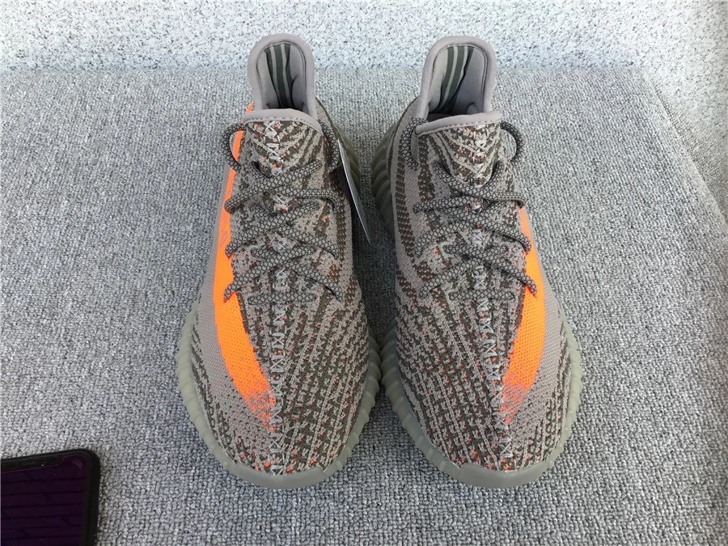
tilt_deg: -49.8
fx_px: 652
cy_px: 273
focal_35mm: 31
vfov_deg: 45.4
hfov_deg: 58.4
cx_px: 364
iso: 25
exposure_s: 1/124
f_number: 2.4
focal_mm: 3.3
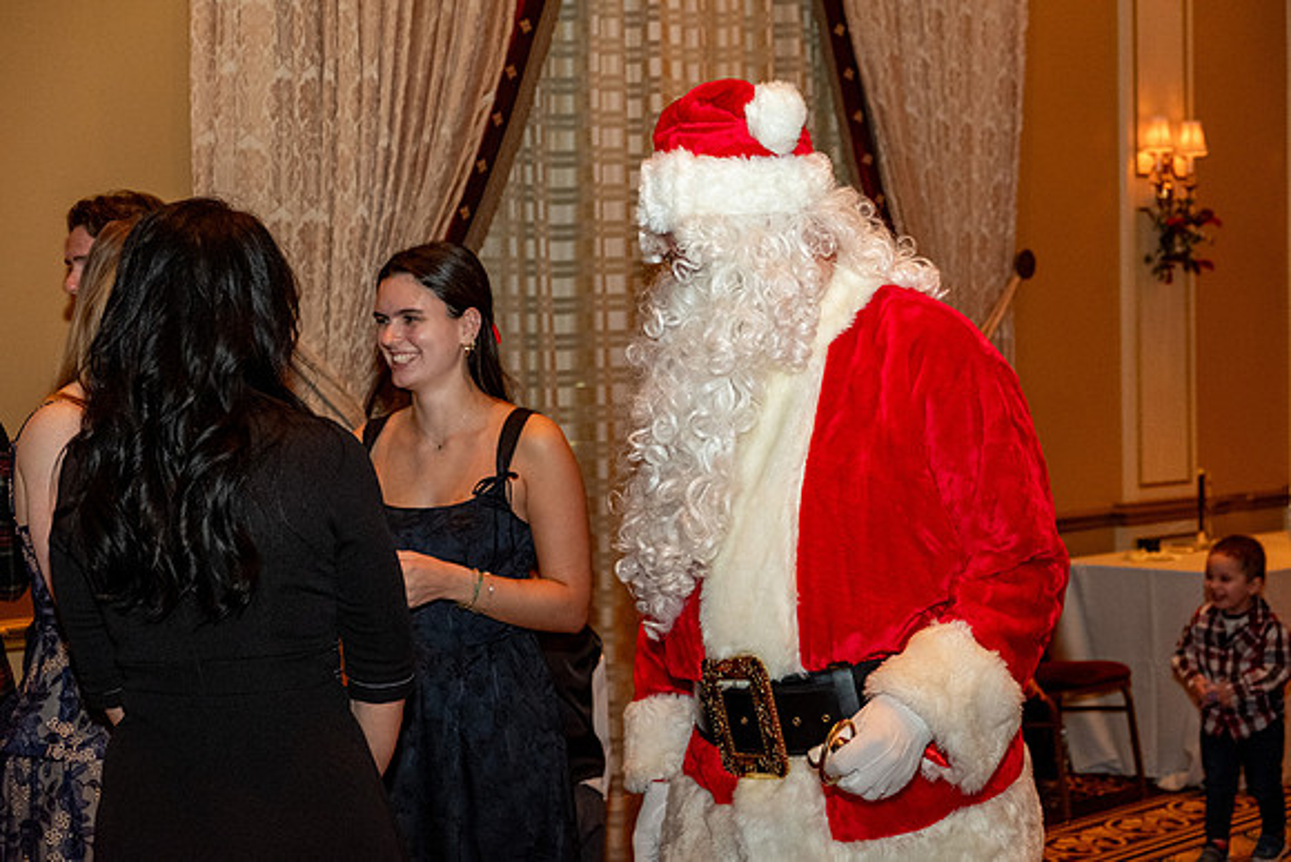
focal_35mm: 54
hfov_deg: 36.9
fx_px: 1937
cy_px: 431
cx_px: 646
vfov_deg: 25.1
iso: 2500
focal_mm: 35.8
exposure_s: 1/125
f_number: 3.6
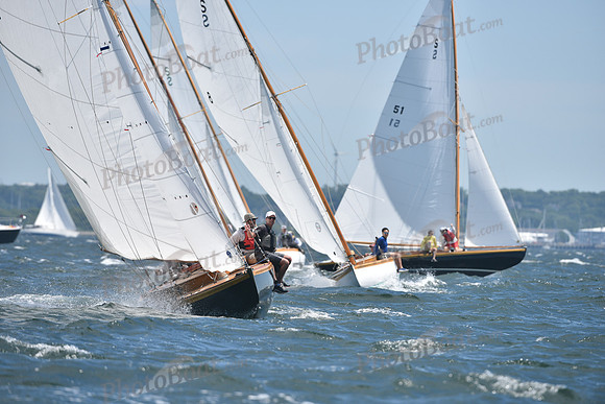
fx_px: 6723
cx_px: 302
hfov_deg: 5.2
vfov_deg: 3.4
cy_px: 202
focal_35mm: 400
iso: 250
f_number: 5.6
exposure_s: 1/1250
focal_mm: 400
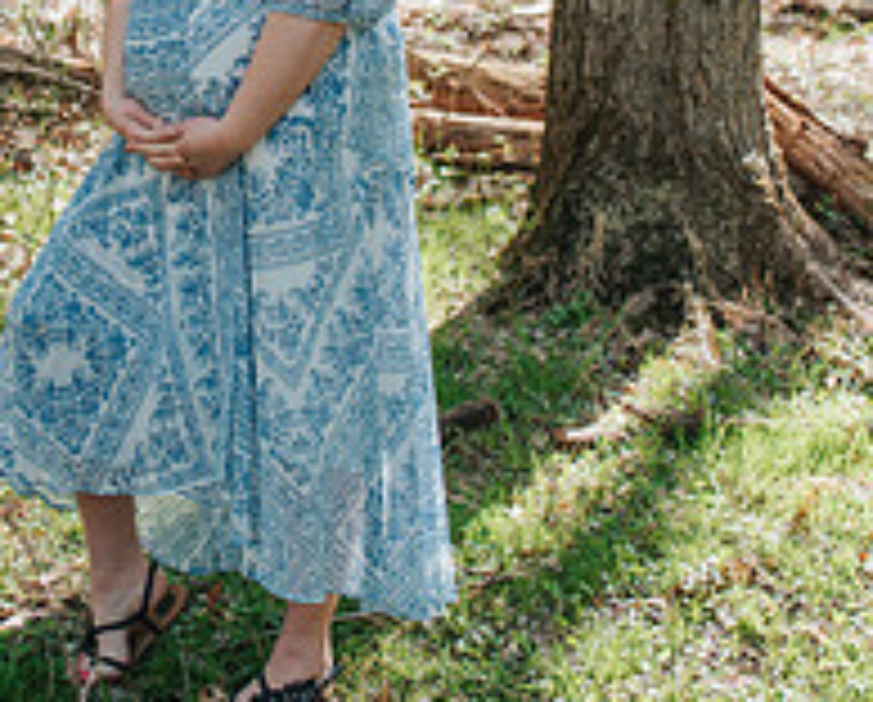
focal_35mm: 76
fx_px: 1968
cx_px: 261
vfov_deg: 19.3
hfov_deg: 24.8
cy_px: -90
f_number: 2.5
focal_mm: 35
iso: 280
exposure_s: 1/1000
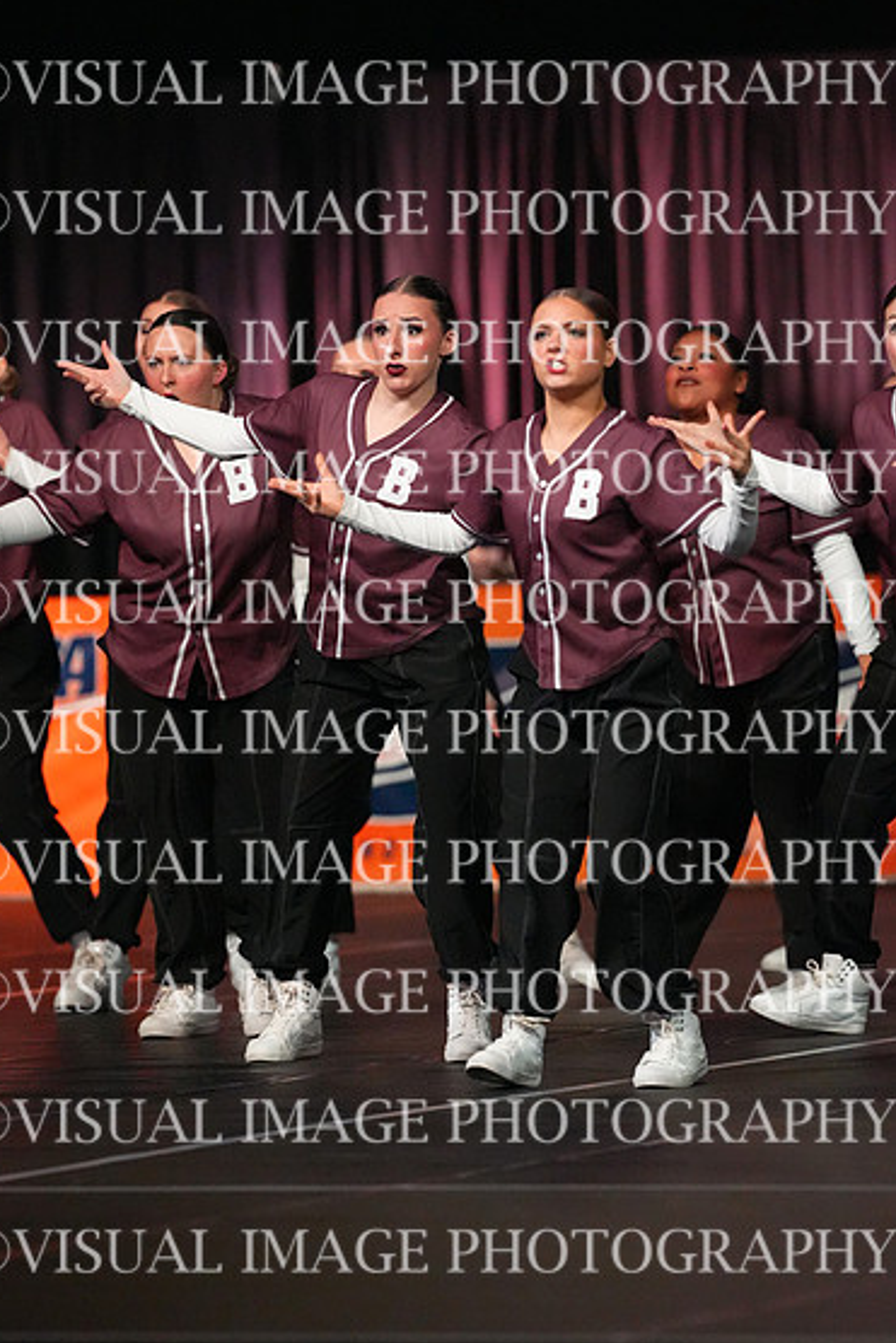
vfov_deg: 6.6
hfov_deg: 4.4
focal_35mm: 313
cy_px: 667
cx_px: 431
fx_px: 11677
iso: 16000
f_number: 3.5
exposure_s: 1/1250
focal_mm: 300
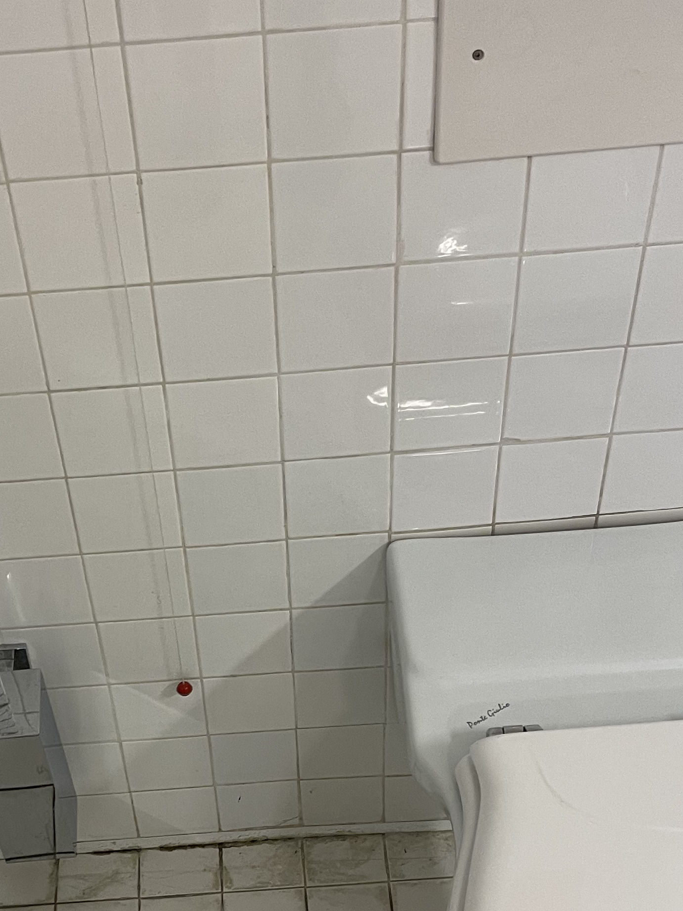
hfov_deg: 25.5
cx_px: 233
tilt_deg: -50.6
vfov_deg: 32.9
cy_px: 717
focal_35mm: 57
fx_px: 1500
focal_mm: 4.2
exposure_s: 1/50
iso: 80
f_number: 1.6
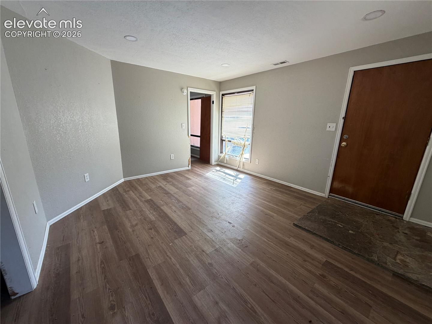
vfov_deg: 85.7
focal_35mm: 14
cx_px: 216
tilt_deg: -12.5
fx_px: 175
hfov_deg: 102.1
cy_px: 162
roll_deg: -1.1
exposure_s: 1/121
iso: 125
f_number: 2.2
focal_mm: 2.22
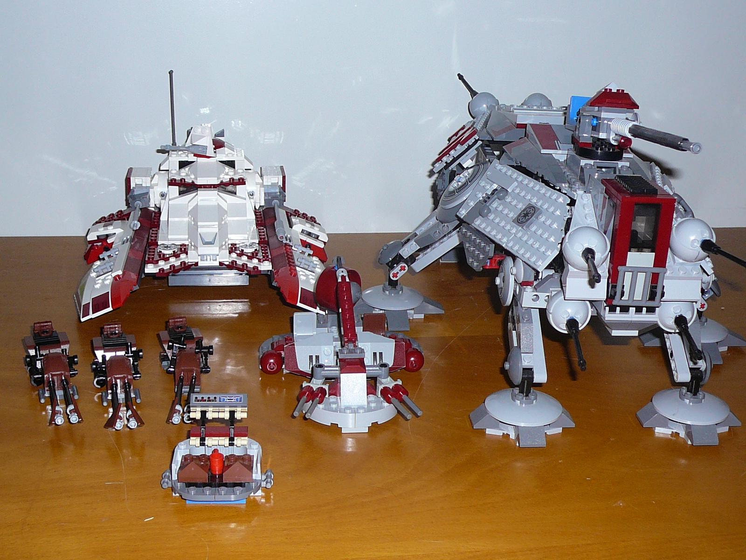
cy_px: 280
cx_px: 373
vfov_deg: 28.6
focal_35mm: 51
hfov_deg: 37.5
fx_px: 1099
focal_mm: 6.1
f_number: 3.1
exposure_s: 1/30
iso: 100
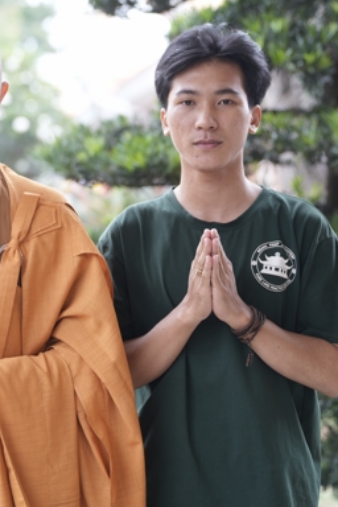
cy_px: 234
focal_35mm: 115
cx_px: 57
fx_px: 1619
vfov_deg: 17.8
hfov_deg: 11.9
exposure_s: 1/160
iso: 125
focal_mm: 68
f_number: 2.8
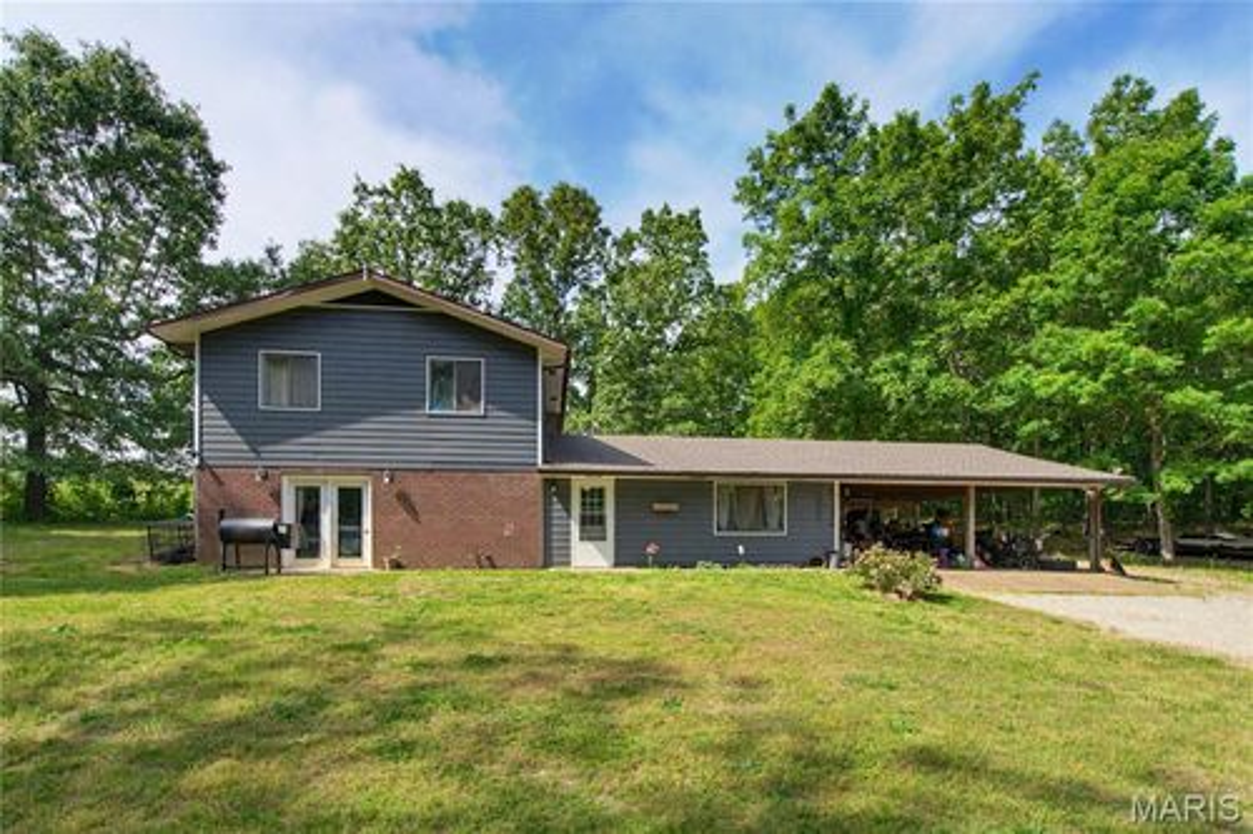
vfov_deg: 73.7
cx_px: 626
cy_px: 417
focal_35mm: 16
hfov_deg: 96.8
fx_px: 557
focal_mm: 16
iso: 200
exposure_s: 1/160
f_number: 6.3
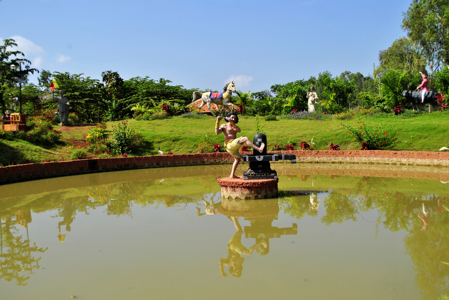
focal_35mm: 39
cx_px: 224
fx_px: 487
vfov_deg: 34.3
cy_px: 150
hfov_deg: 49.5
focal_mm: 26
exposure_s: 1/800
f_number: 5.6
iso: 110
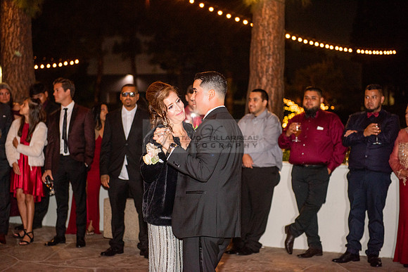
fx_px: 793
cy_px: 136
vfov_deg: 19.5
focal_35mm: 70
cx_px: 204
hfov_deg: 28.8
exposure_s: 1/125
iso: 1250
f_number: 2.8
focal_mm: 70
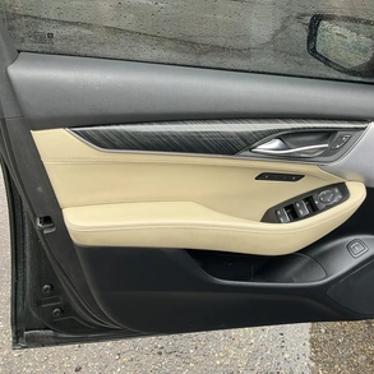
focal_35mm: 35
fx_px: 428
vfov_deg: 47.2
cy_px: 190
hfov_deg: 47.0
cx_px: 223
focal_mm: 3
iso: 32
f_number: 1.8
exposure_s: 1/122
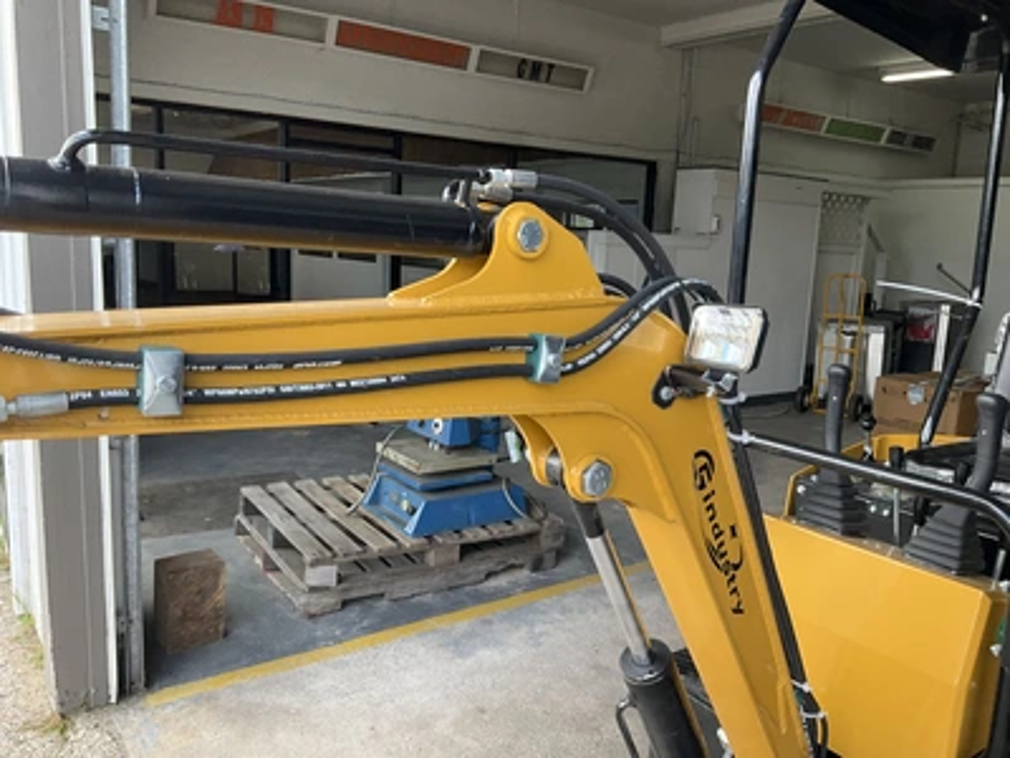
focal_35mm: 29
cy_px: 379
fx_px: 846
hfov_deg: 61.7
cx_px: 505
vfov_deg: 48.2
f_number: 1.8
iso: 32
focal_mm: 3
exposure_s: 1/148
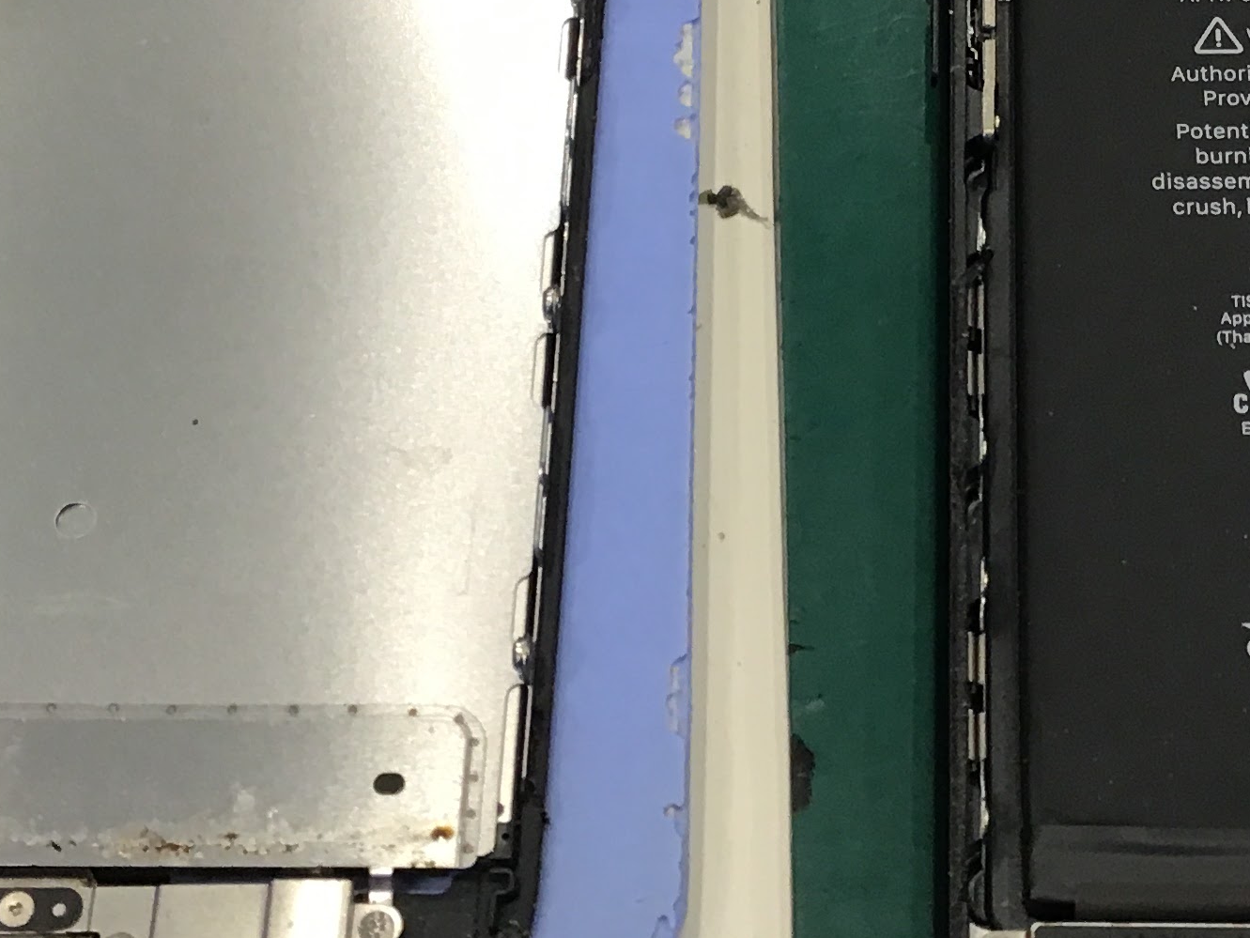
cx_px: 910
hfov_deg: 25.4
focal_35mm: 76
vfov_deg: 19.4
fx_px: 2745
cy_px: 461
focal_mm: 3.3
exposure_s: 1/30
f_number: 2.4
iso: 32
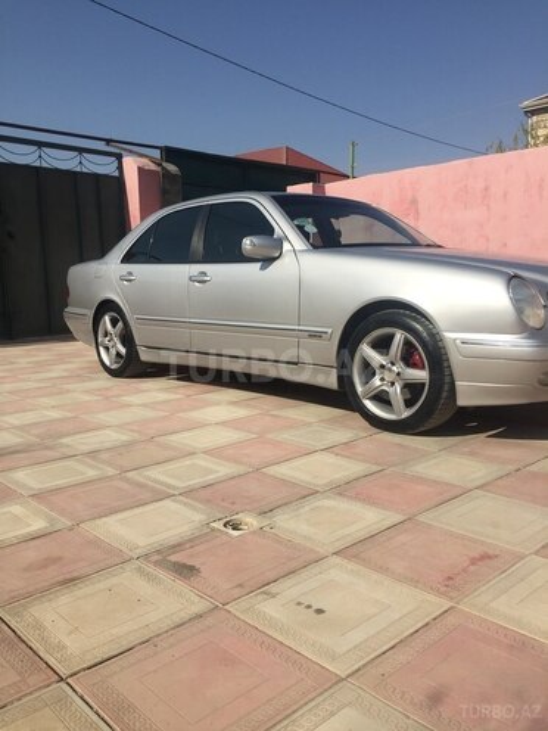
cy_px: 366
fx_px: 612
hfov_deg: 48.2
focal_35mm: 29
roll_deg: +0.4
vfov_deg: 61.7
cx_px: 274
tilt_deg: -8.5
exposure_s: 1/3968
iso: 32
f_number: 2.2
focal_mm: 4.15
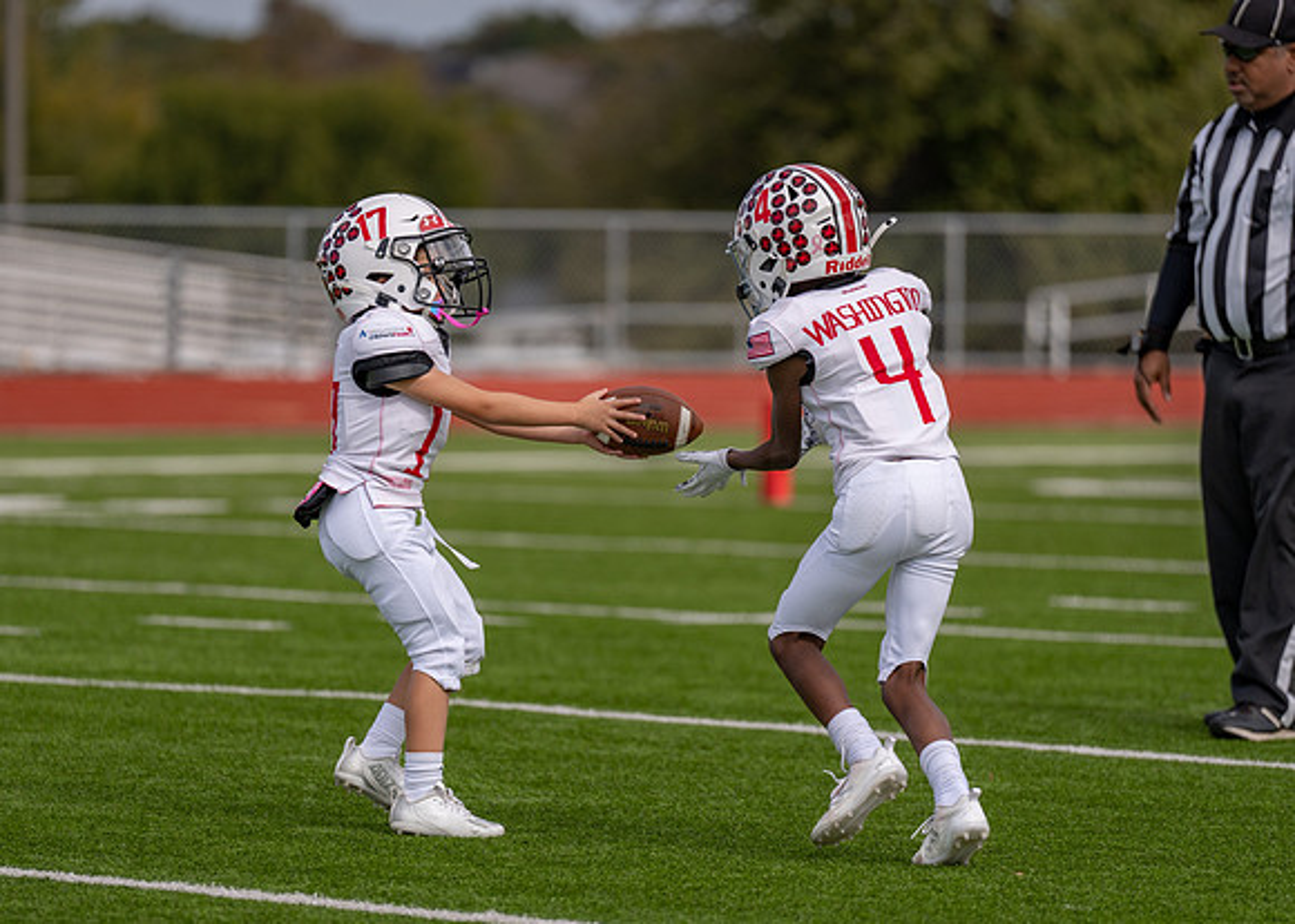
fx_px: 10245
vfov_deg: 5.2
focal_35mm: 279
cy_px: 559
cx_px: 563
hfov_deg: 7.2
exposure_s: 1/4000
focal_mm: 200
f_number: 2.8
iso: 160
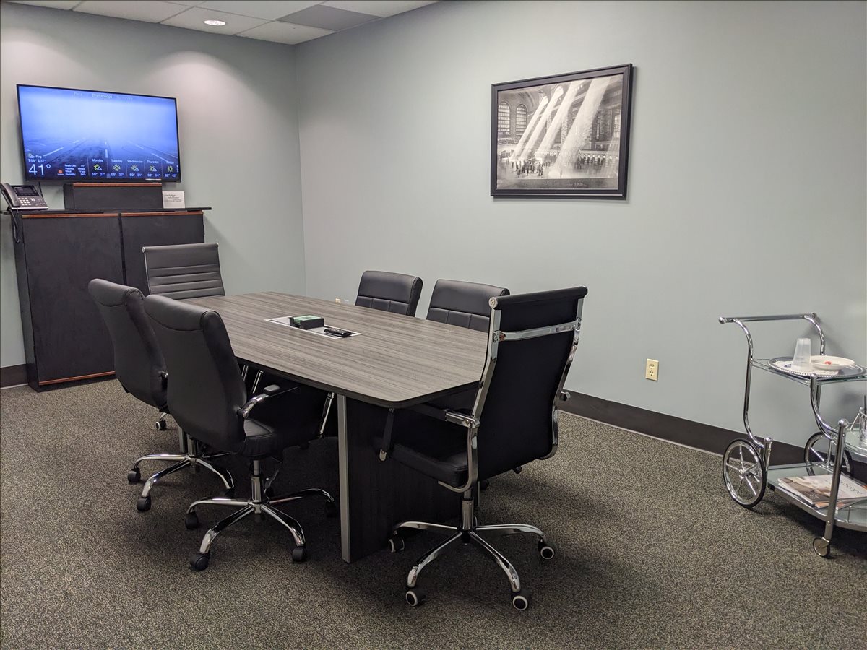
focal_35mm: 27
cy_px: 325
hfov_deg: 65.3
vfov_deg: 51.4
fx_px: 676
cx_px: 434
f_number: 1.73
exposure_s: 1/126
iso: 203
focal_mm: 4.38
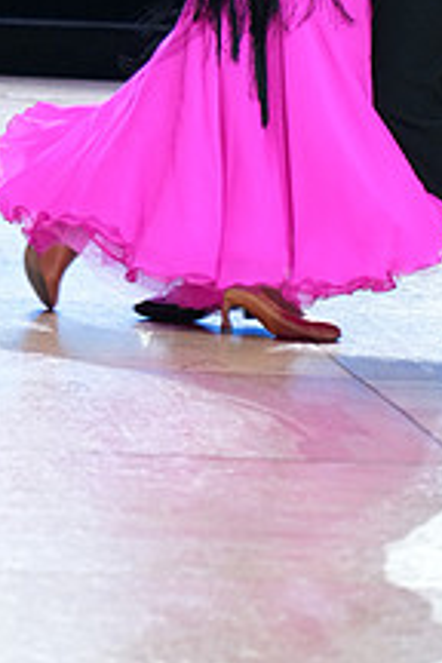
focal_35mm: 282
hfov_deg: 4.9
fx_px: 5193
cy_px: -209
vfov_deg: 7.2
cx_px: 140
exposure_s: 1/320
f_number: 4
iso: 2500
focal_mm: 105
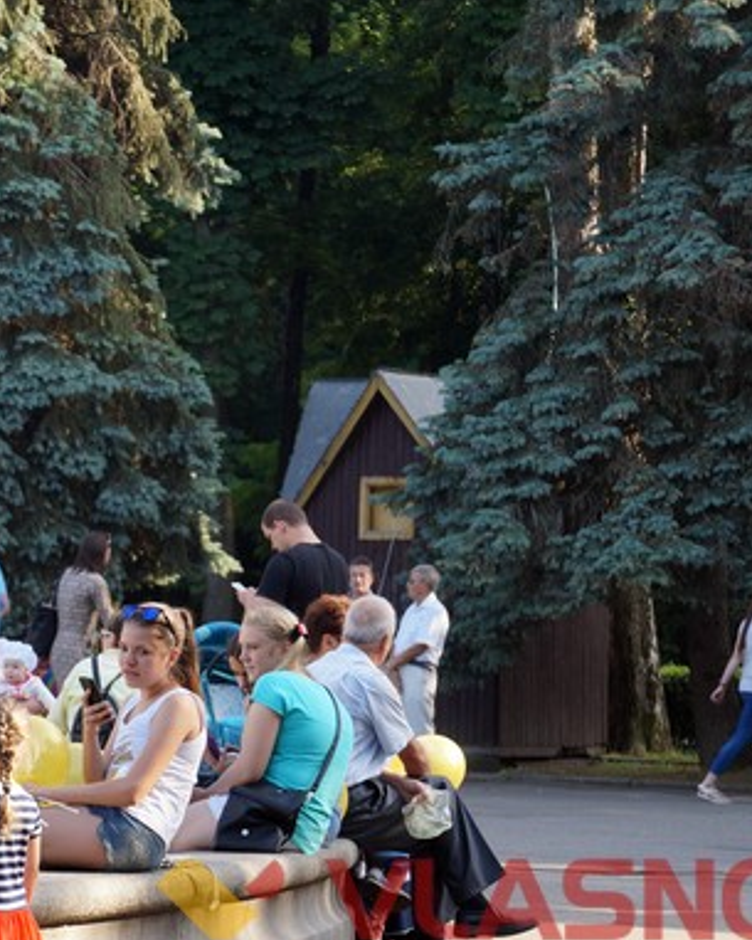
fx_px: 5391
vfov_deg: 10.0
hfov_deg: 7.9
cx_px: 7
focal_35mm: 194
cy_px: 566
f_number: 5.6
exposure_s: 1/160
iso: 200
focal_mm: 75
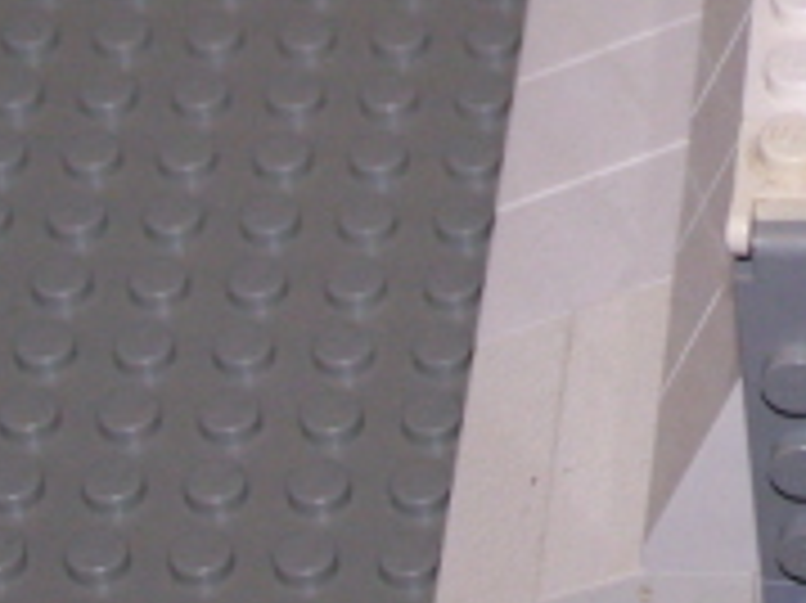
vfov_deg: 6.1
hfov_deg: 8.1
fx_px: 5584
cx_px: 1117
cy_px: -225
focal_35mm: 240
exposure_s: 1/80
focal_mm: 11.1
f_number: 3.2
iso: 140
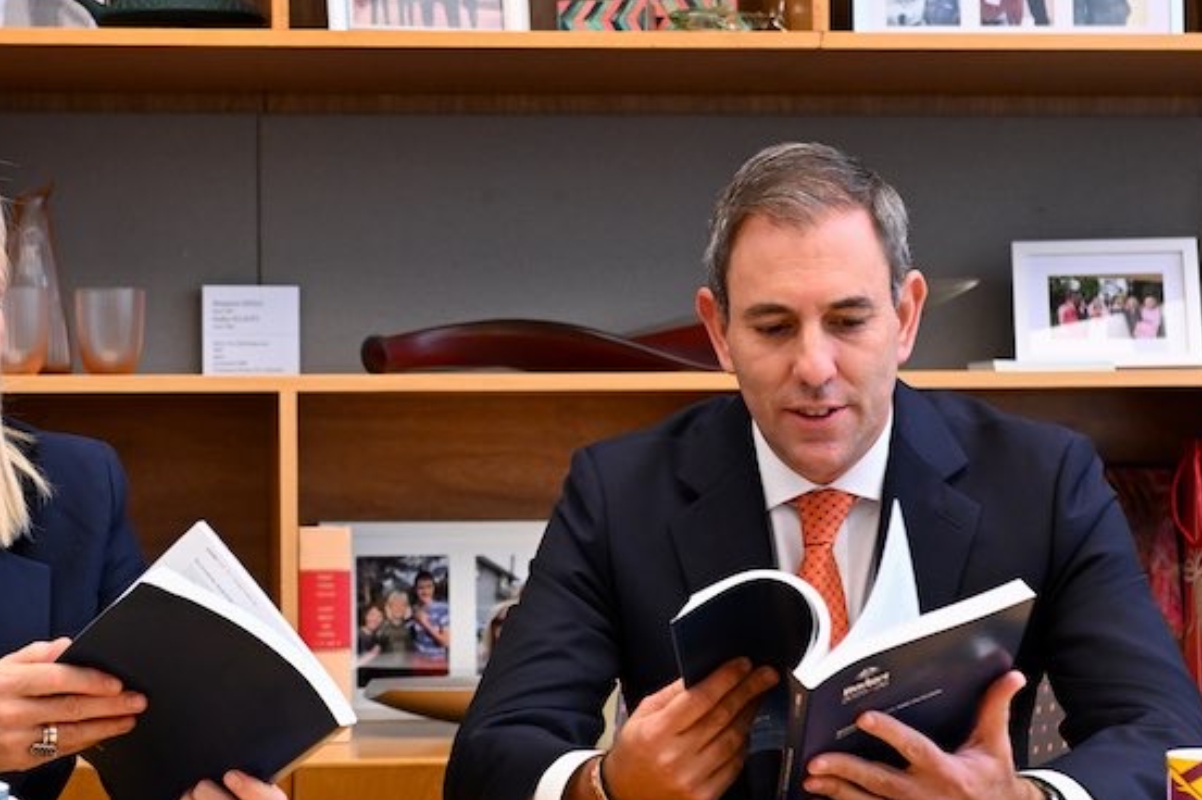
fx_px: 1902
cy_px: 474
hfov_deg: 34.8
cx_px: 435
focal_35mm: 57
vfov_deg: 23.7
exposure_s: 1/400
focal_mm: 35
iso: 1600
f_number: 3.2
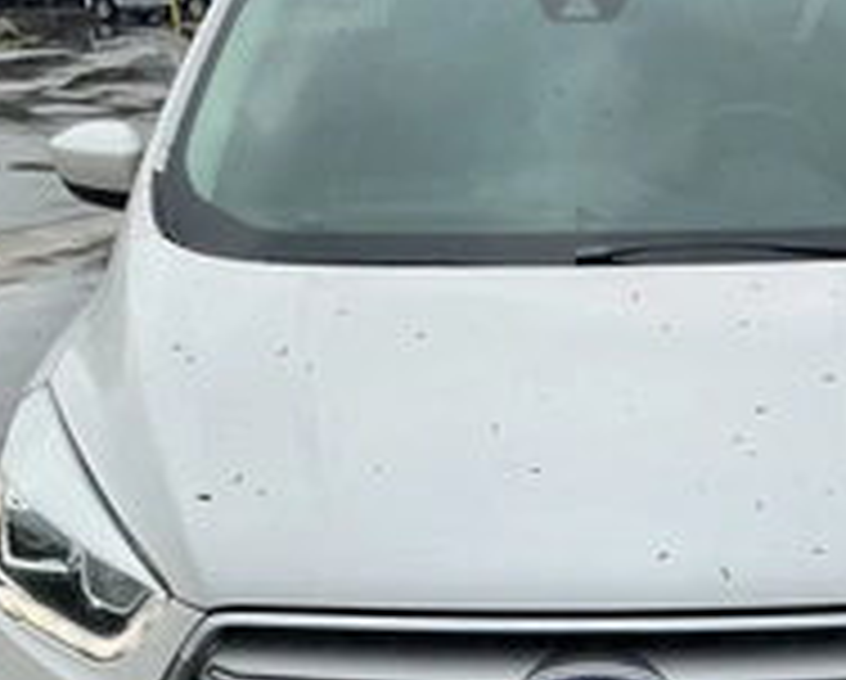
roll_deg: -0.9
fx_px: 1454
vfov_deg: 25.1
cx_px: 540
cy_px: 666
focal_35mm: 58
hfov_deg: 32.2
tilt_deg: -24.7
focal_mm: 3
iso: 25
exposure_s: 1/482
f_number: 1.8
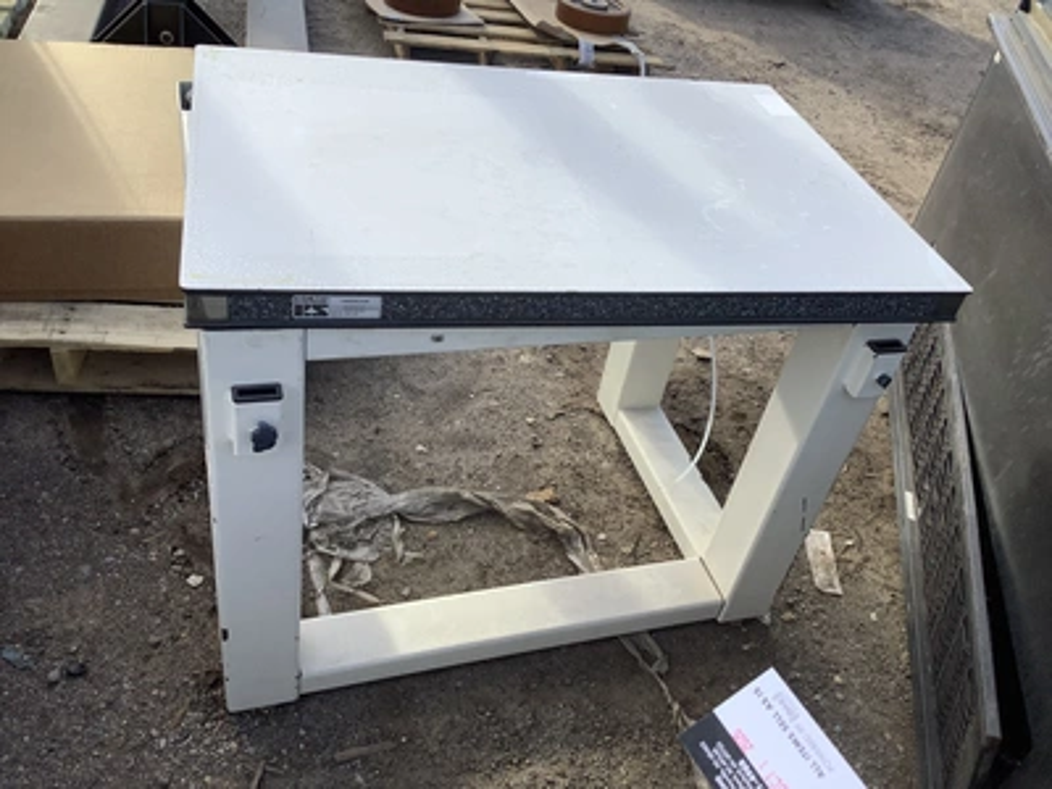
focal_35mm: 31
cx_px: 526
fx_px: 942
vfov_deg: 45.4
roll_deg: -11.3
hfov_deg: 58.4
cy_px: 394
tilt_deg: -37.7
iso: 25
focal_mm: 3.3
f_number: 2.4
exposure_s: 1/741
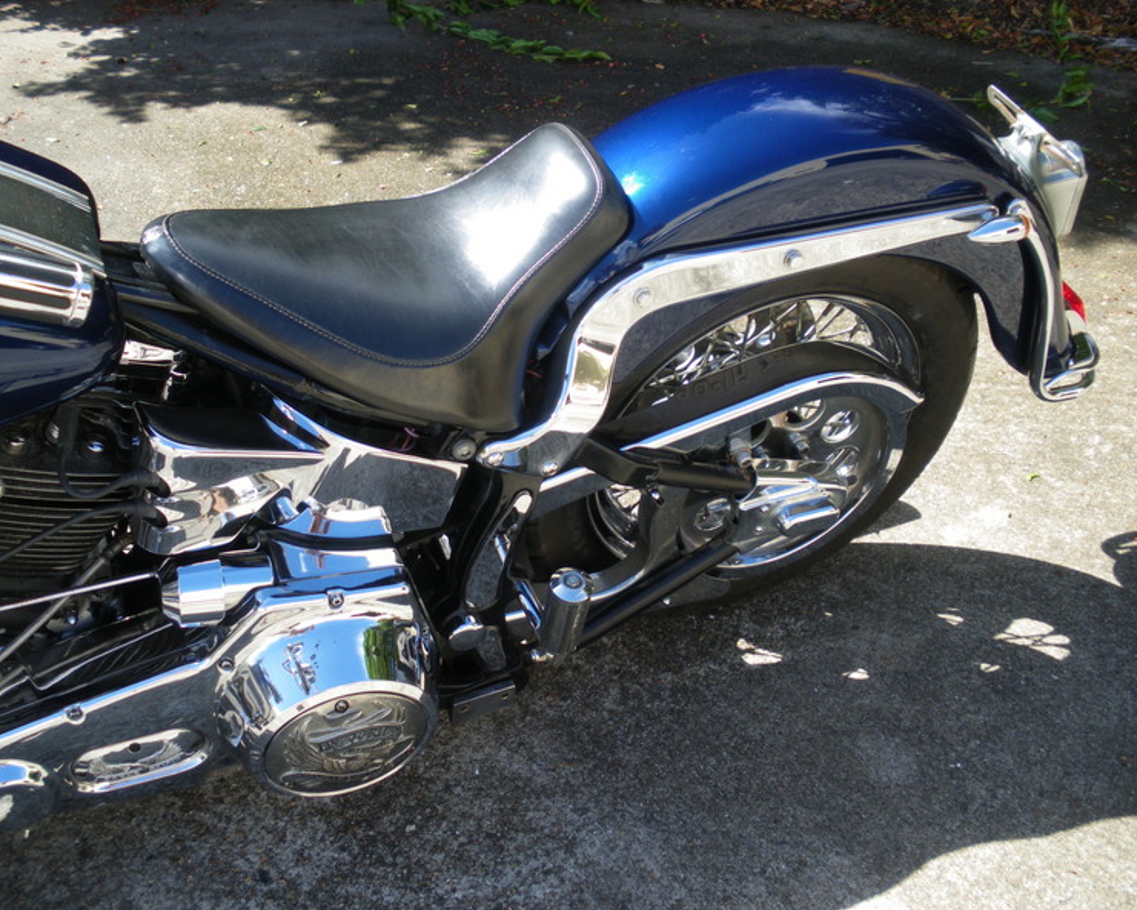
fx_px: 1279
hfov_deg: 47.9
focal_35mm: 38
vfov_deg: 39.2
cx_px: 561
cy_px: 452
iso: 64
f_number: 3.5
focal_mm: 6.3
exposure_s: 1/160
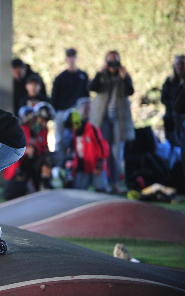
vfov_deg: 8.5
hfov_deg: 5.3
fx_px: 1983
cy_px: 148
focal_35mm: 246
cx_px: -37
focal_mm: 160
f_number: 2.8
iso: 800
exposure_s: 1/500
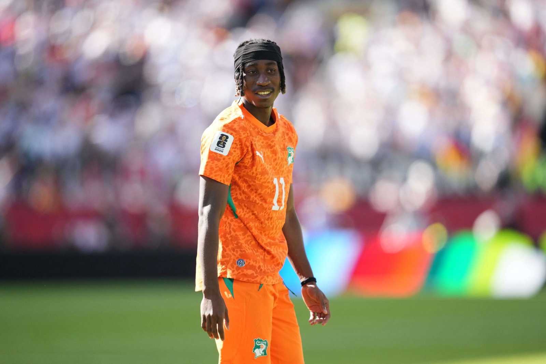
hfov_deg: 5.2
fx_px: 6067
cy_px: 182
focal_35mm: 400
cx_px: 273
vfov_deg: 3.4
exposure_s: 1/6400
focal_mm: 400
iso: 1600
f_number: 2.8
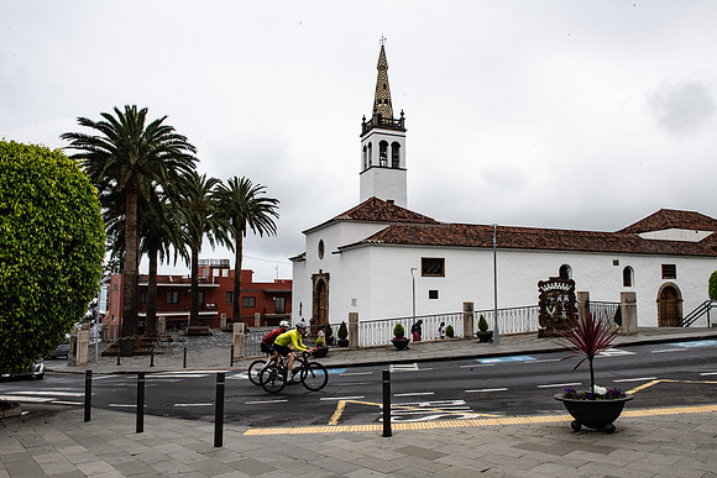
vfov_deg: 49.6
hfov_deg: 69.4
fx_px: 518
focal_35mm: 26
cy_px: 239
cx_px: 358
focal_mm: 26
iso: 320
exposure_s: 1/640
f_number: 13
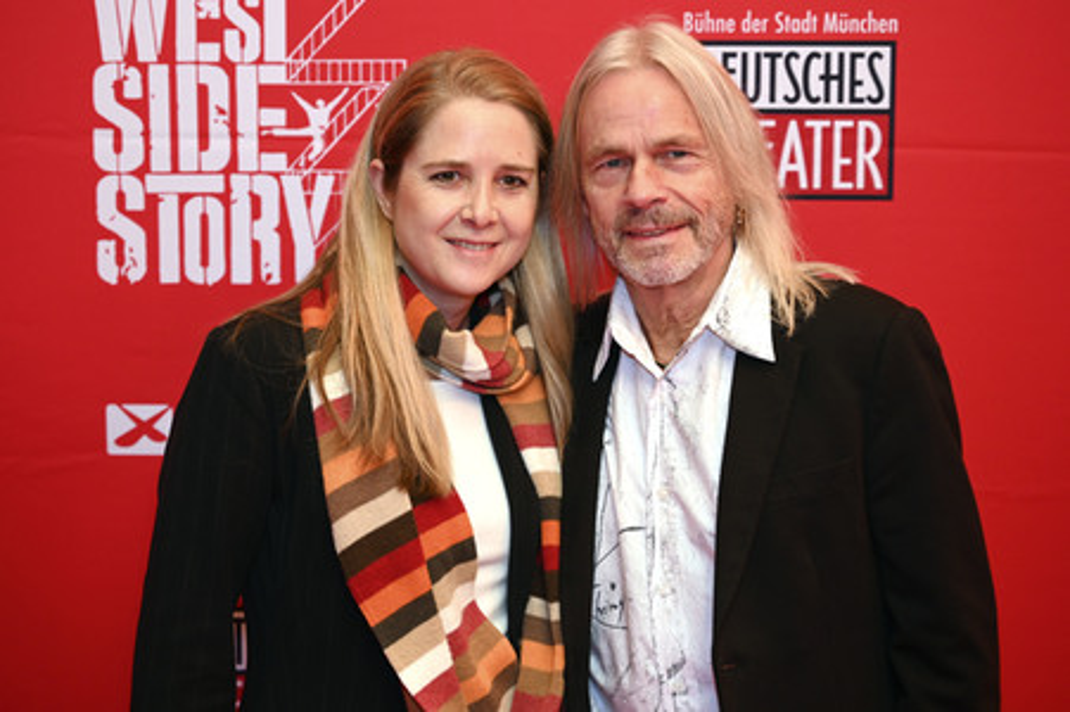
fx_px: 2227
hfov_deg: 27.0
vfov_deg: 18.2
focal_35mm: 75
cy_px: 356
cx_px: 535
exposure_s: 1/125
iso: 1250
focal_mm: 75
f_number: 2.8
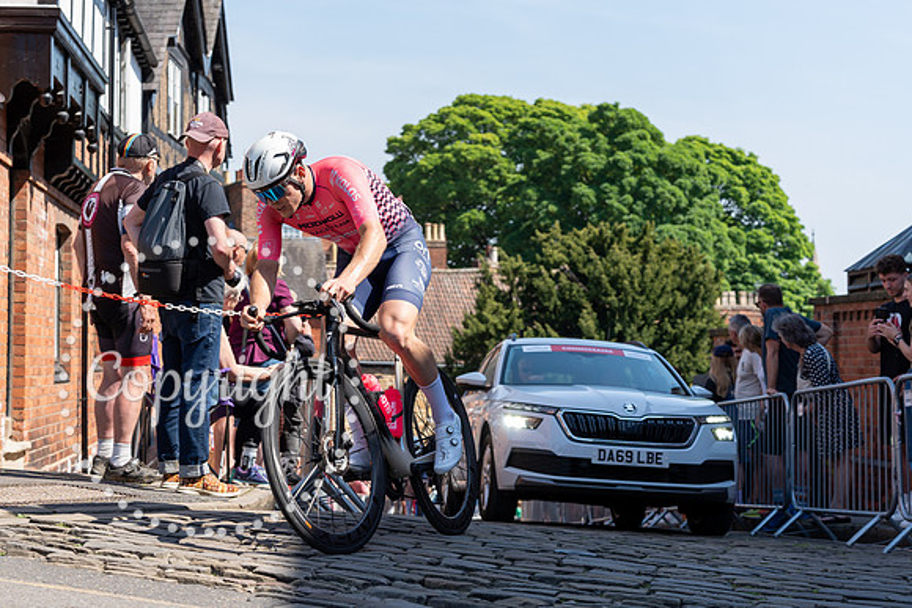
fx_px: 1662
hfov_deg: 30.4
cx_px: 289
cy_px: 270
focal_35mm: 66
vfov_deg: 20.7
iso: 160
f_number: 4
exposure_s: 1/800
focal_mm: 48
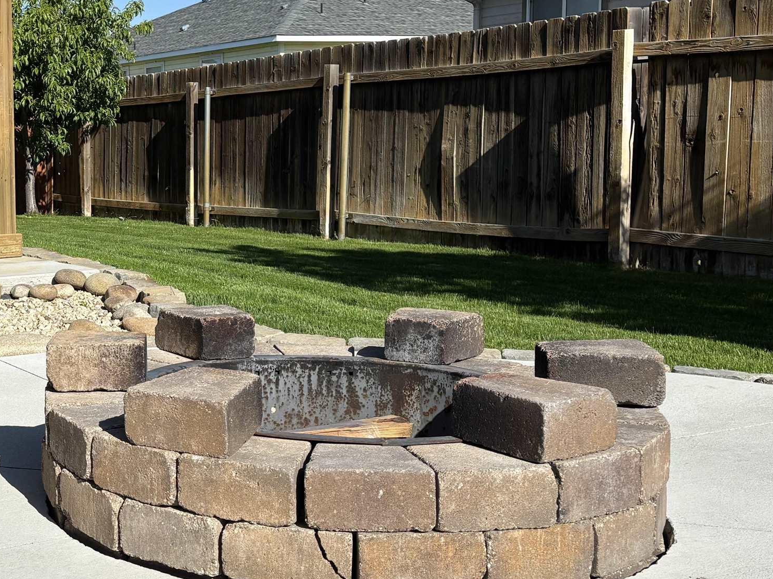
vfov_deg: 27.0
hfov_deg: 33.1
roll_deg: +0.6
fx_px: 1206
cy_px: 258
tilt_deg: -8.0
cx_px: 36
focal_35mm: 54
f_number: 1.6
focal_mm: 5.96
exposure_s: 1/4425
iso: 50
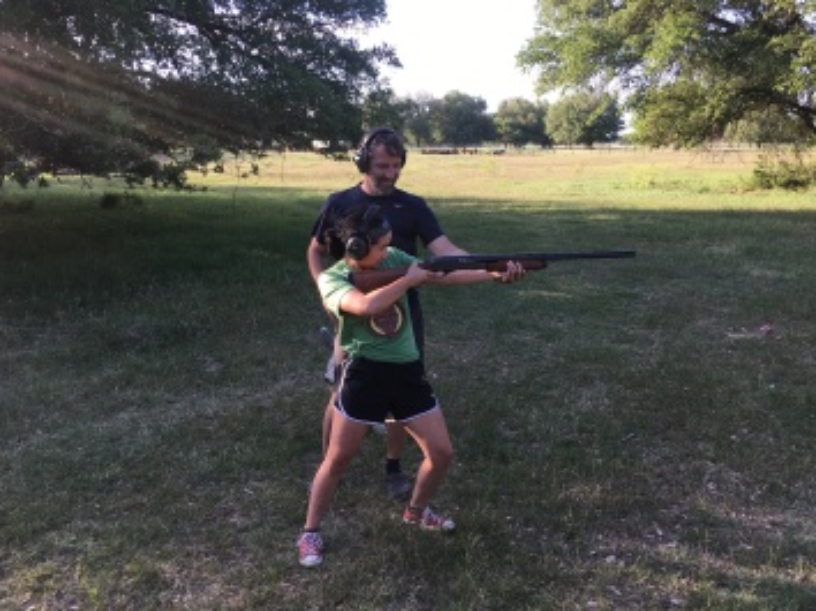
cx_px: 413
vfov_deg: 46.7
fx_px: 707
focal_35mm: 30
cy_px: 311
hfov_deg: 60.0
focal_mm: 4.15
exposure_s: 1/202
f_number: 2.2
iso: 25
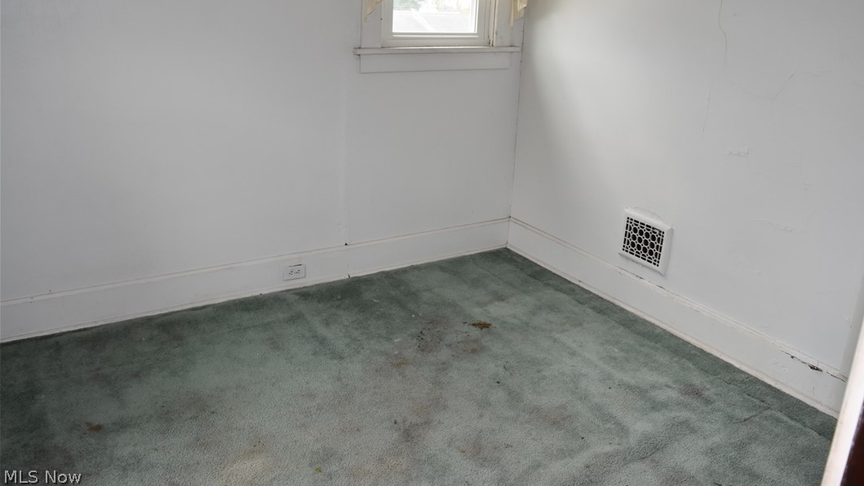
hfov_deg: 66.1
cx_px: 442
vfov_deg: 40.0
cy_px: 195
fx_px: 664
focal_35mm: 29
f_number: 5.6
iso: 720
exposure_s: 1/125
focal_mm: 18
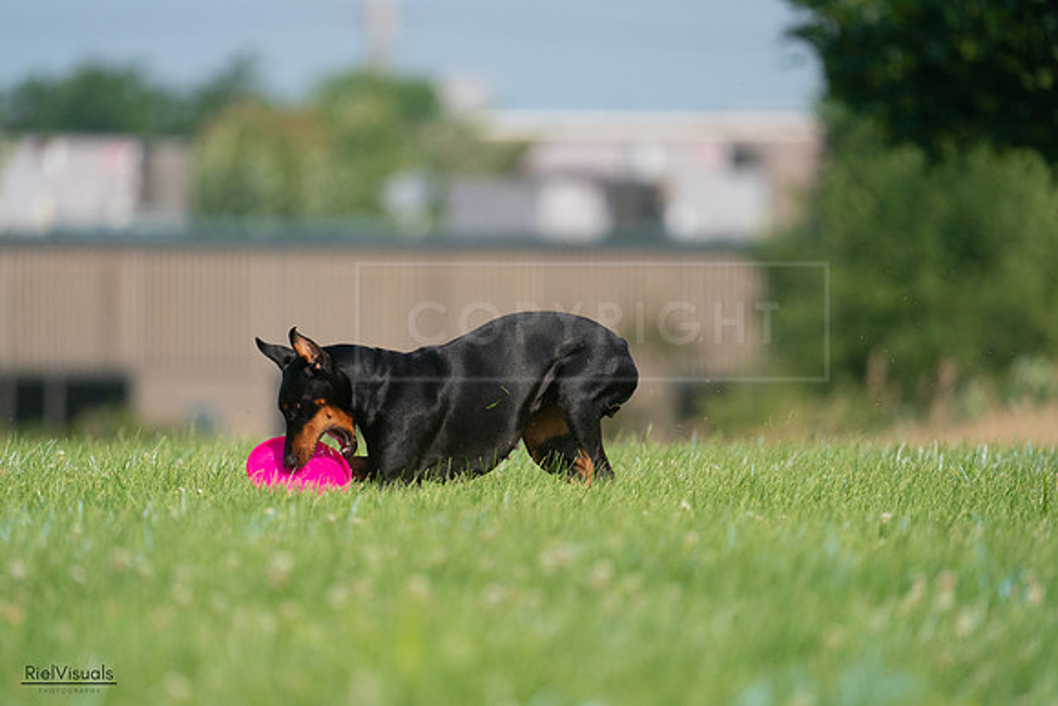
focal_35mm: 600
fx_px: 17637
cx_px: 529
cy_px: 353
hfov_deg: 3.4
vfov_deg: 2.3
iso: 1250
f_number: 6.3
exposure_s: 1/4000
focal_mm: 600
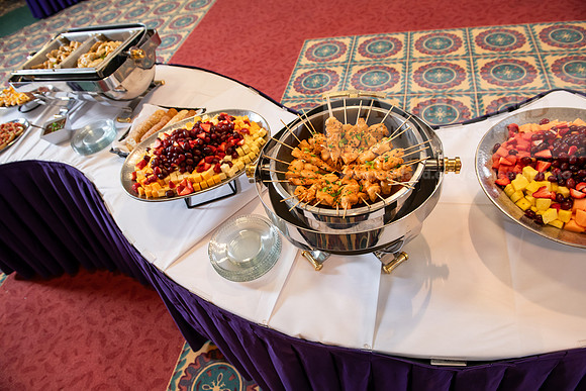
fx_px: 391
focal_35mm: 24
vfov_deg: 53.2
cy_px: 196
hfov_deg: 73.7
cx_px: 293
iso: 500
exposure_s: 1/80
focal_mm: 24
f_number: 4.5
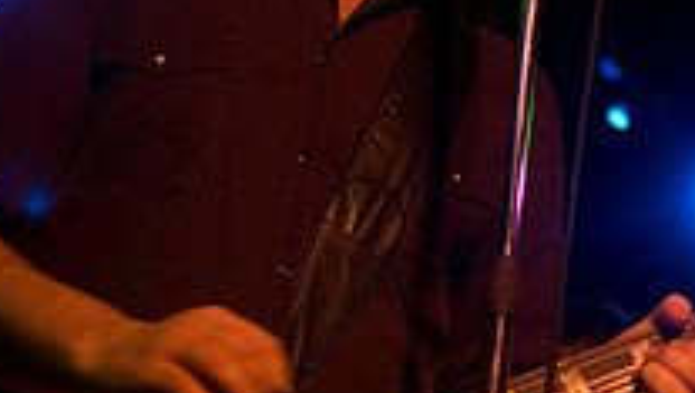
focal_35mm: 150
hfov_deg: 14.3
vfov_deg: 8.1
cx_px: 398
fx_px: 2768
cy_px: 205
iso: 800
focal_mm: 44
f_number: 2.8
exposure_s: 1/40
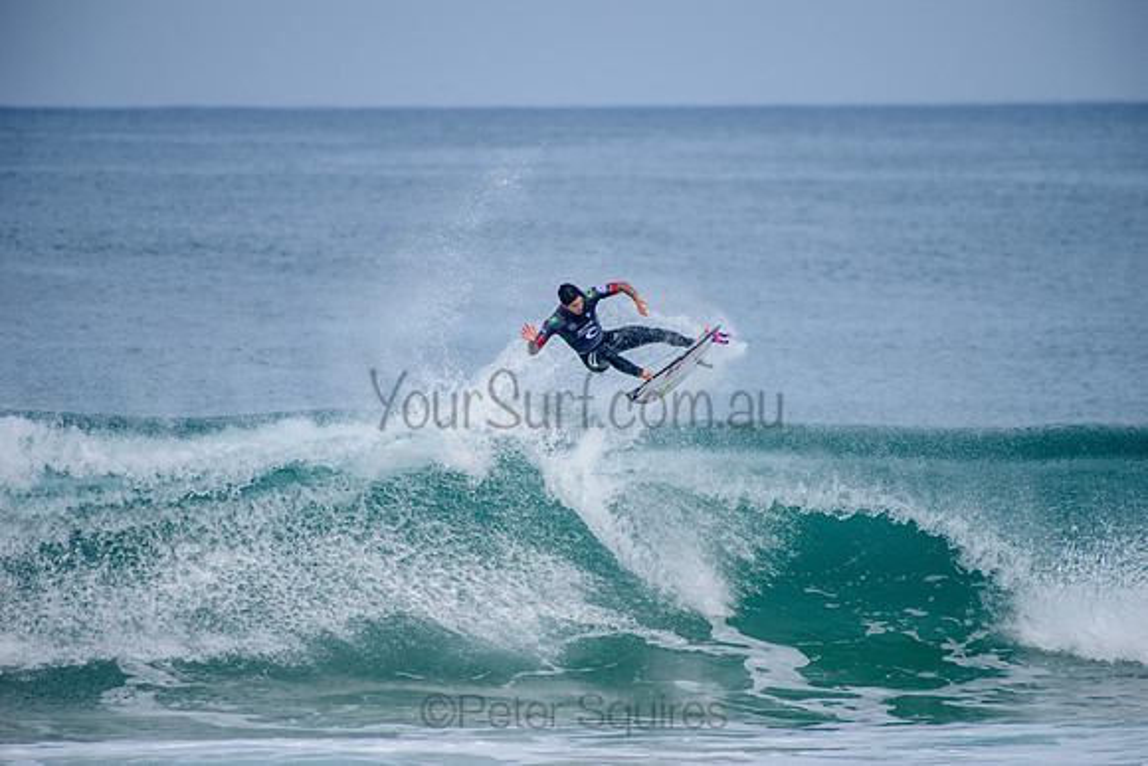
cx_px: 574
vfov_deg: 2.8
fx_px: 15947
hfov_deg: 4.1
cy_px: 383
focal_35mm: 500
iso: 250
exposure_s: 1/2000
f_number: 5.6
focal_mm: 500
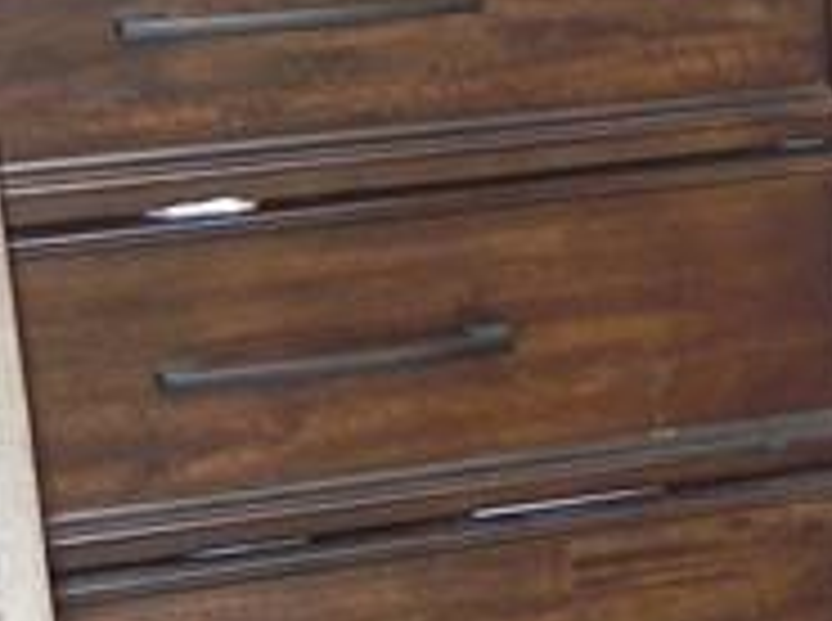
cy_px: 302
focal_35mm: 183
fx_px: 4390
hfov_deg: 9.7
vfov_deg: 8.1
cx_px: 1938
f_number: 2.8
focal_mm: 5.9
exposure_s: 1/30
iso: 265
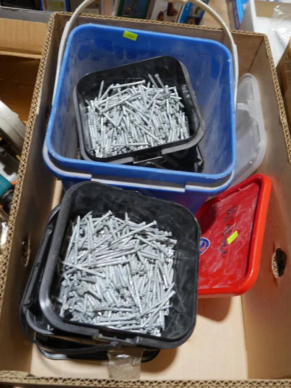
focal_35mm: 36
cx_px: 146
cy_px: 194
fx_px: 403
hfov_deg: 39.7
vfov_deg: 51.3
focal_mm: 18
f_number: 4
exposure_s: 1/60
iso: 320
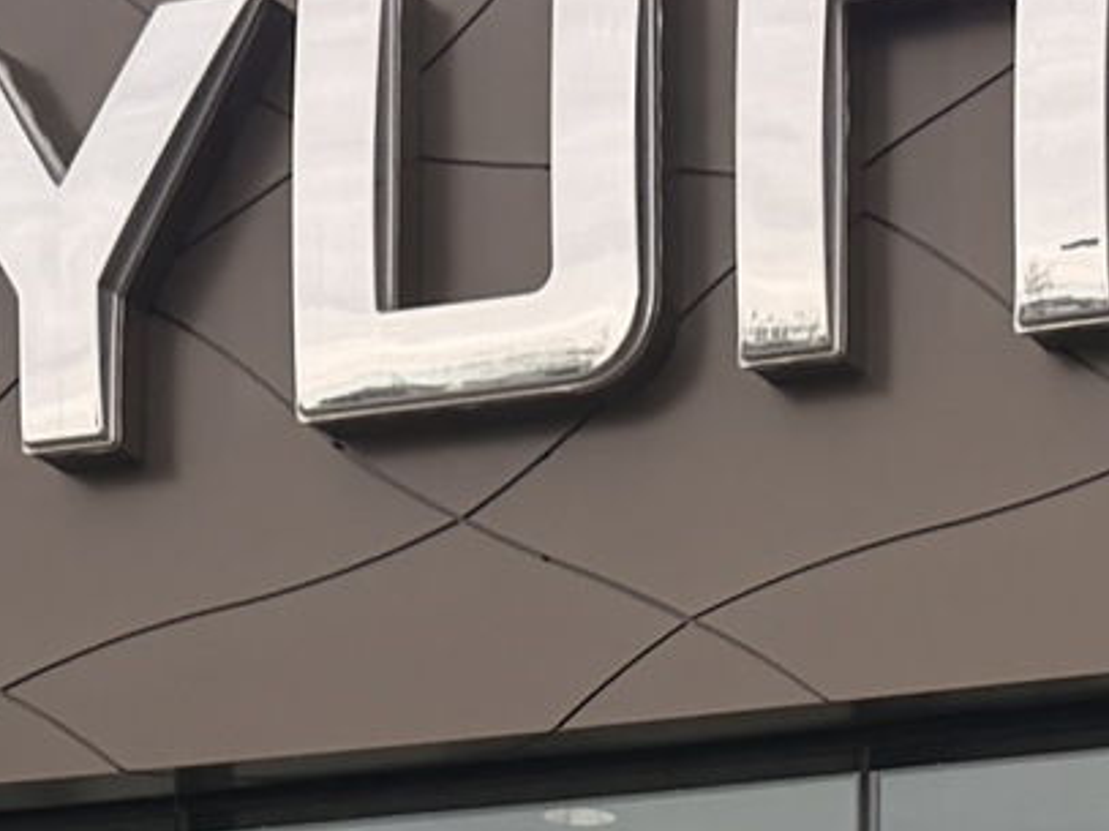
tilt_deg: +0.6
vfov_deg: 8.1
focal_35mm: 170
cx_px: 807
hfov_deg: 11.6
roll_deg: -0.1
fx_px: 5445
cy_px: 1880
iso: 80
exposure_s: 1/1060
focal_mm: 6.76
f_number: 1.78
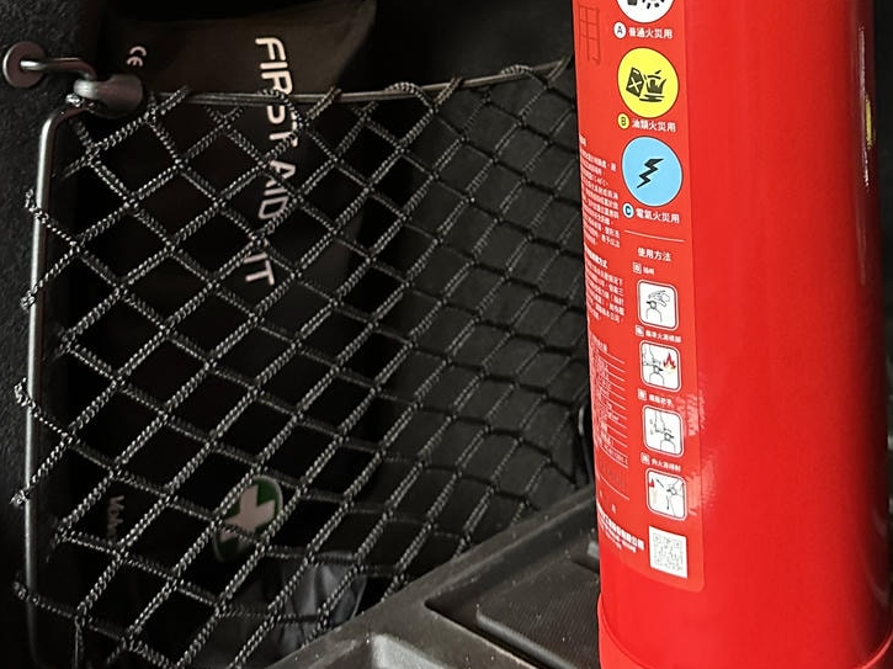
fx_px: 1367
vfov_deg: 25.8
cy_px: -28
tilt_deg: -6.6
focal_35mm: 53
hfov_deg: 36.1
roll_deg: -2.3
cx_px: 501
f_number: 1.78
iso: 1000
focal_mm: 6.86
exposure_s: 1/54
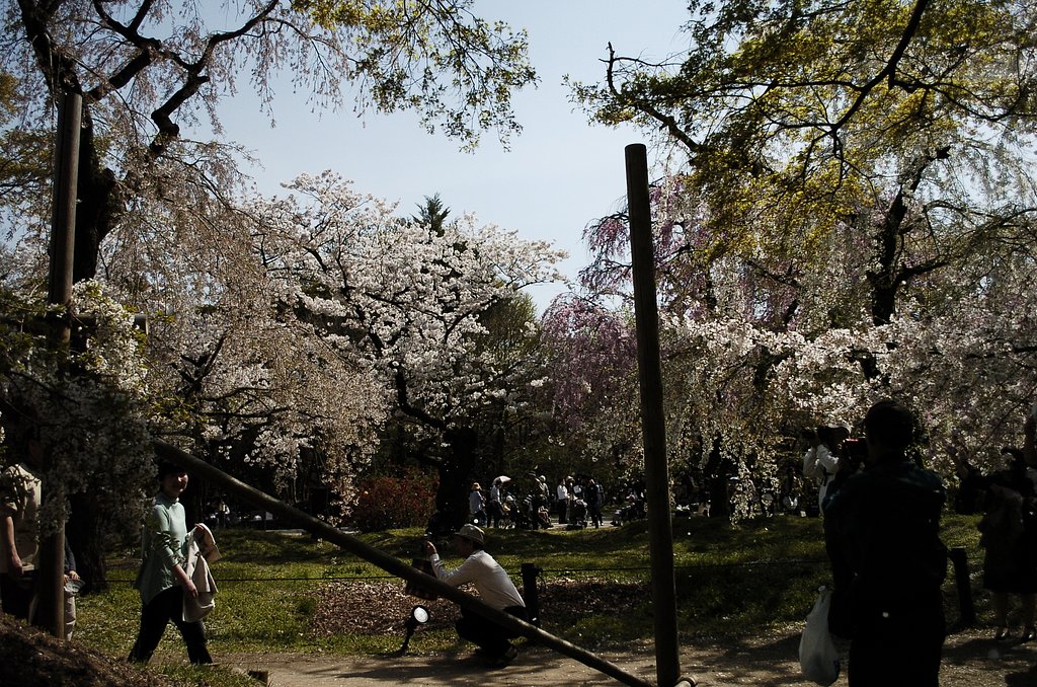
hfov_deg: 57.3
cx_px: 518
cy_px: 344
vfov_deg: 39.8
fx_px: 949
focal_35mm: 33
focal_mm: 22
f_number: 4
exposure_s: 1/3000
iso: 400
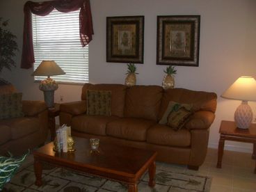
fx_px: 259
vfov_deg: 40.7
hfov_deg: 52.6
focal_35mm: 35
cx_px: 128
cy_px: 96
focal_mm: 5.8
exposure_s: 1/60
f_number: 4.3
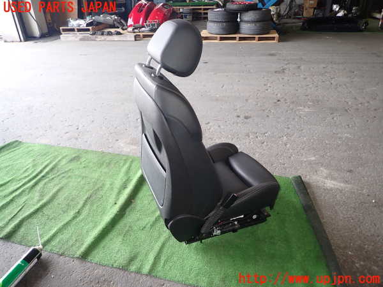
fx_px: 277
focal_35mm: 25
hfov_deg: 69.4
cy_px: 144
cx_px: 192
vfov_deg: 54.9
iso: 100
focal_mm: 4.5
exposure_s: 1/60
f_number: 2
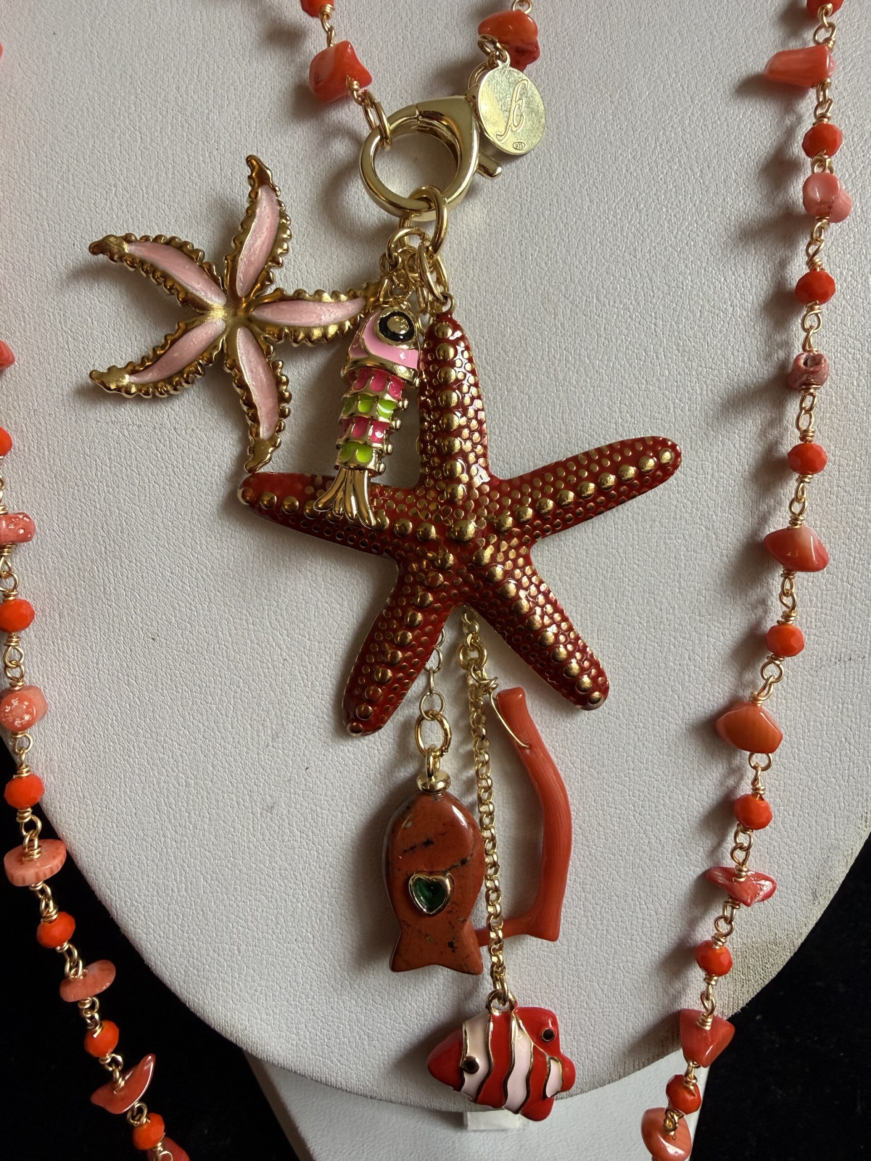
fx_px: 805
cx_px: 436
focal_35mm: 24
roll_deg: +0.5
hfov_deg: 56.8
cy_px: 580
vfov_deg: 71.6
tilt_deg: -21.5
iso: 160
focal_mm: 2.22
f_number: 2.2
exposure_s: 1/99
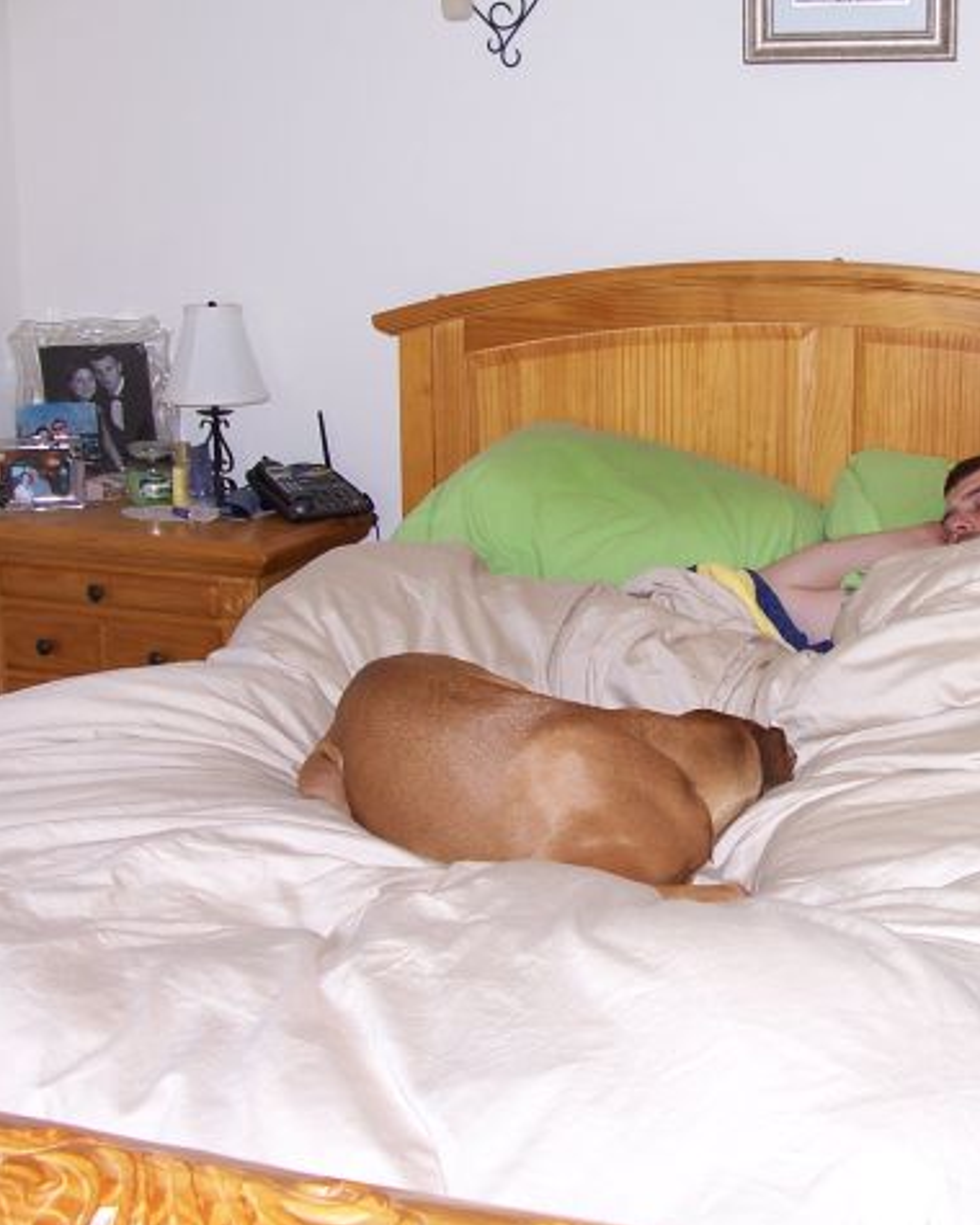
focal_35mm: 46
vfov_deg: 40.3
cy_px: 616
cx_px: 779
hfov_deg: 31.9
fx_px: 1668
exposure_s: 1/60
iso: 80
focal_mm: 6
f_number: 2.8
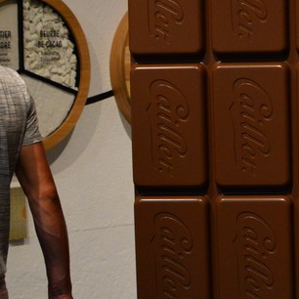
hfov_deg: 11.1
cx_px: 484
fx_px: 1460
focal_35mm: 149
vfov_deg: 11.7
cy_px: 106
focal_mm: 35
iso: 1600
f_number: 3.5
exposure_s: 1/640
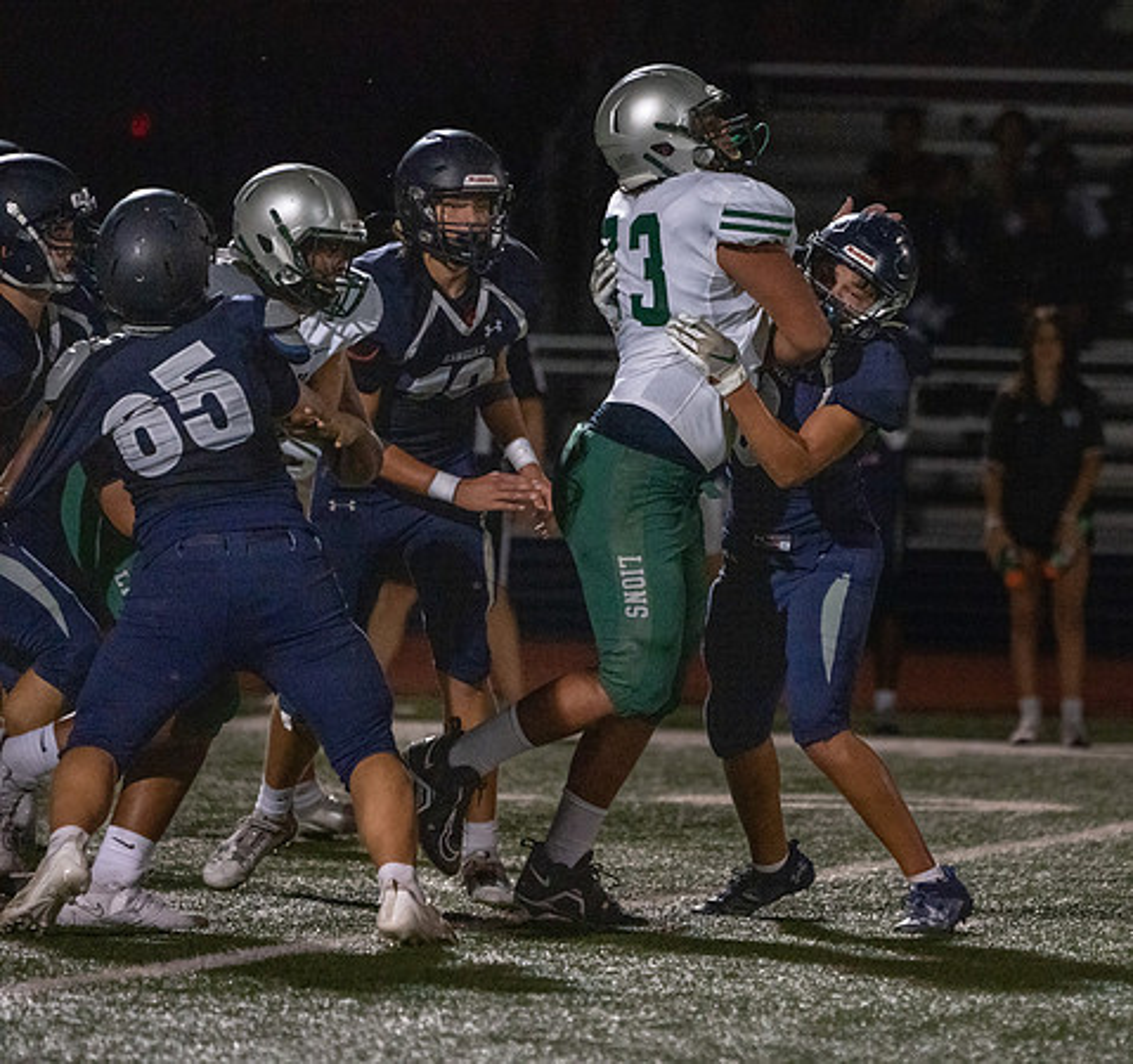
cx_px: 806
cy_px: 527
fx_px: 14508
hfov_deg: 4.5
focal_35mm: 404
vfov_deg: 4.2
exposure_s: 1/1000
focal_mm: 324
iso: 20000
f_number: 5.6
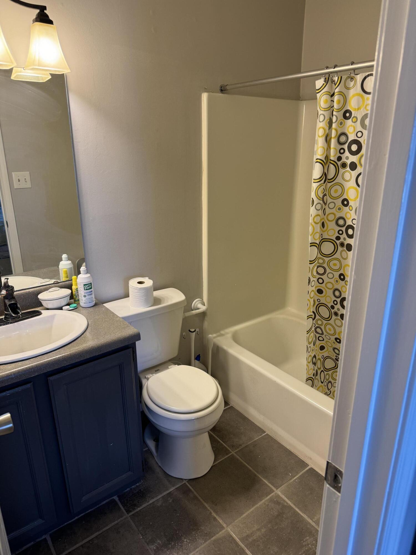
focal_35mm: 24
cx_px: 208
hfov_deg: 56.8
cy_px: 278
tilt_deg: -18.6
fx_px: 385
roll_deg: +0.4
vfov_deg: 71.6
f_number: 1.78
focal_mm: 6.86
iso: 125
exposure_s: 1/60
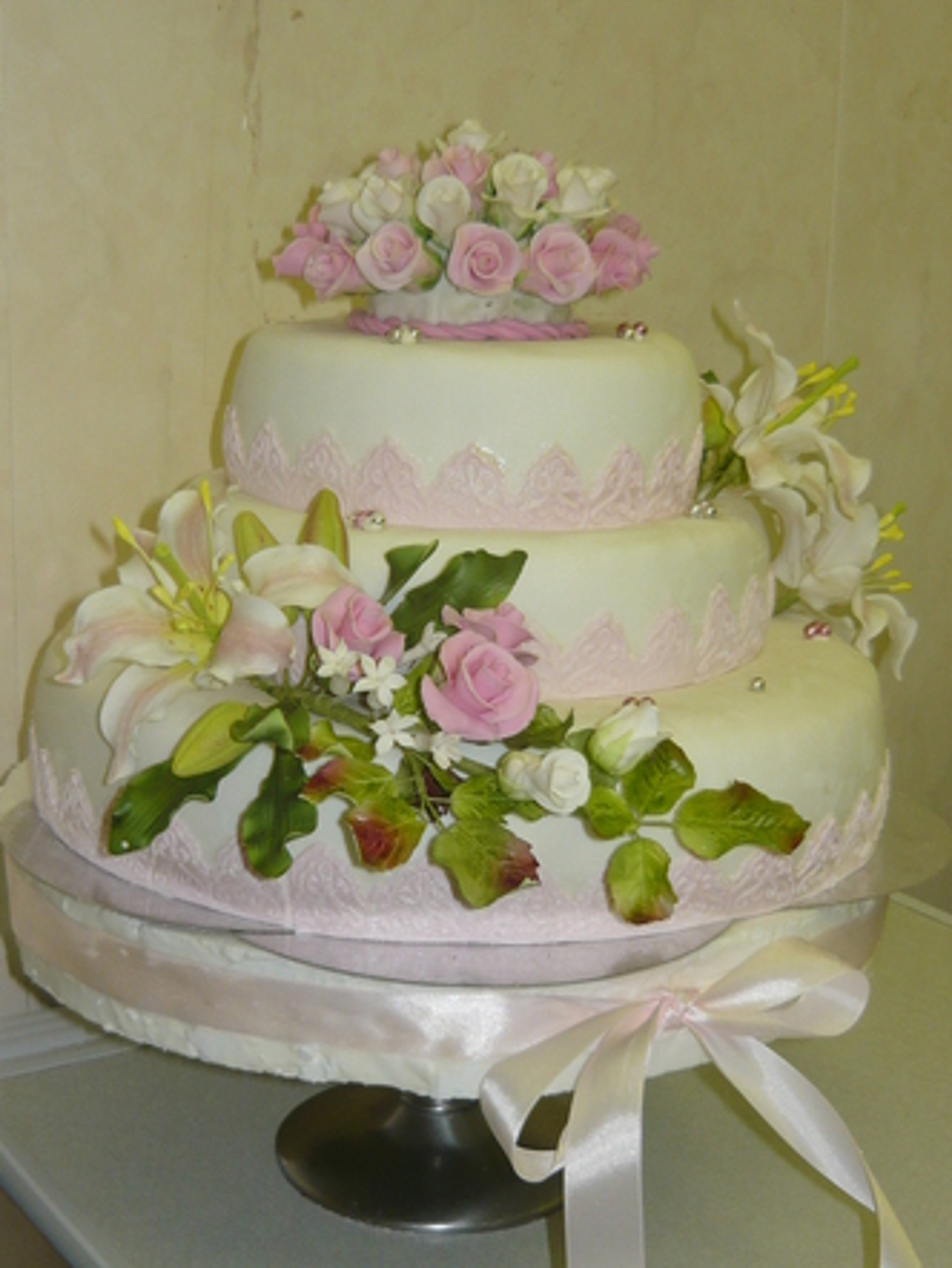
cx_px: 470
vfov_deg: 35.5
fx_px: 1978
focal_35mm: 54
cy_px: 637
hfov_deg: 27.1
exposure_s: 1/30
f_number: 2.8
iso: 100
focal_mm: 5.5
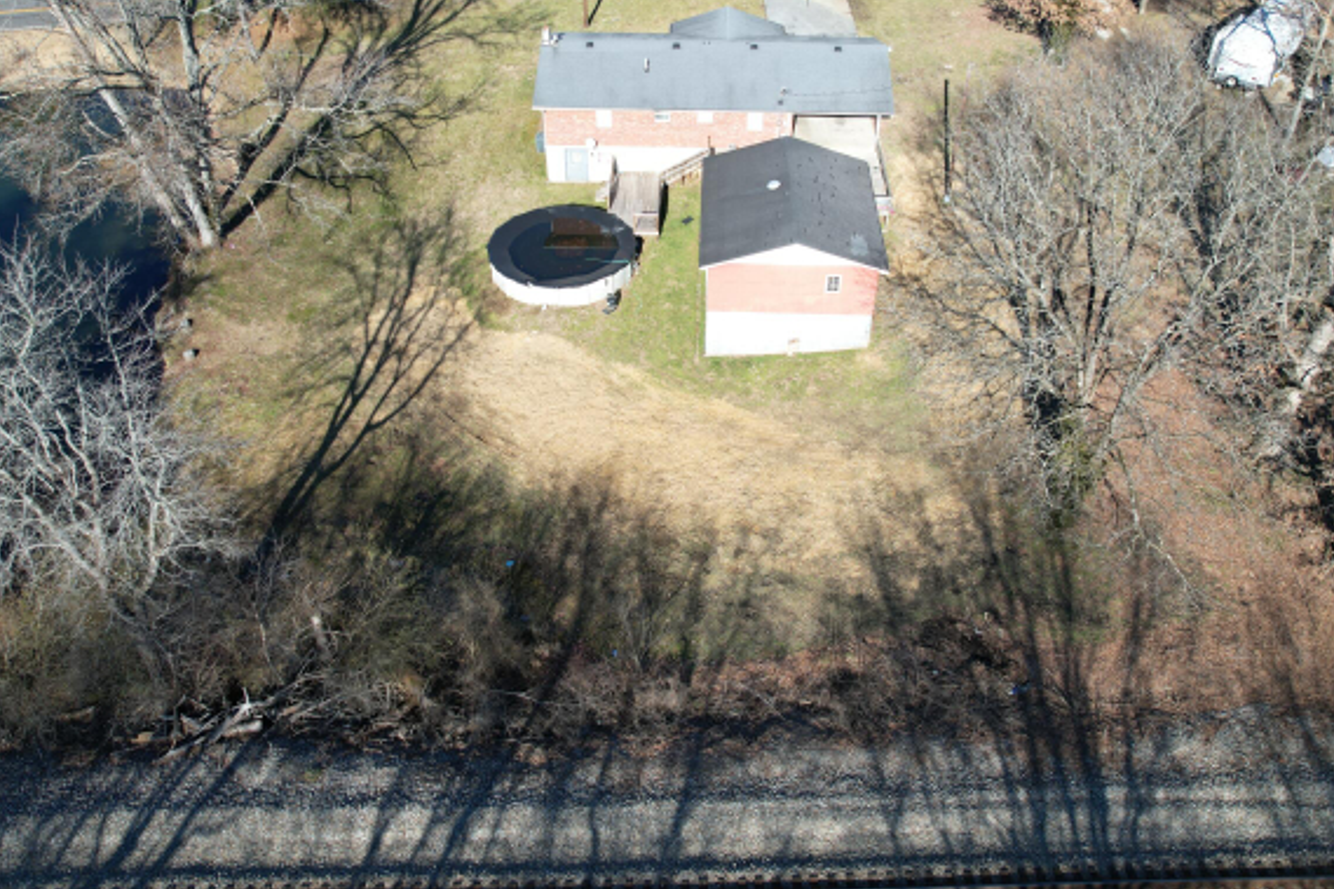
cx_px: 668
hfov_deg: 63.7
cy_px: 345
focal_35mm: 29
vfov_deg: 44.6
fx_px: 1074
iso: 100
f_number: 2.8
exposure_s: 1/100
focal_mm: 8.38
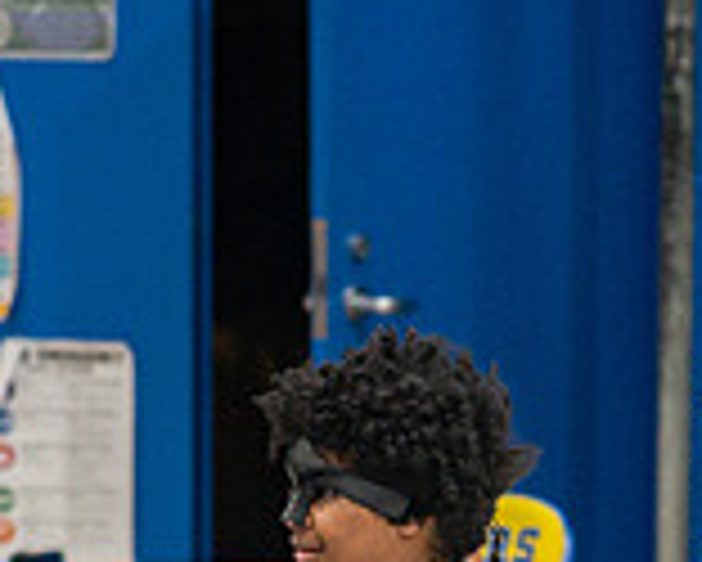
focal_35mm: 963
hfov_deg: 2.0
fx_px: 20020
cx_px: 360
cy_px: 812
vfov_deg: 1.6
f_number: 4
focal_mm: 200
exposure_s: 1/500
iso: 5000
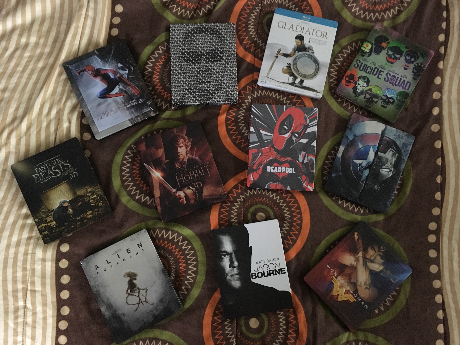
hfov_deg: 61.7
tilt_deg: -83.0
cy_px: 172
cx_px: 230
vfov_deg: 48.2
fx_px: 385
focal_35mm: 29
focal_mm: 4.15
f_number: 2.2
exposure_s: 1/17
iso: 500
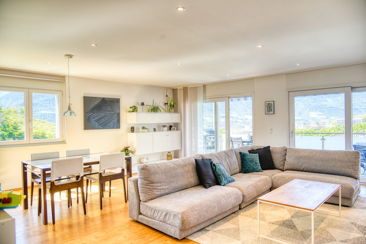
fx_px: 244
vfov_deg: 53.2
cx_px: 183
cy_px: 122
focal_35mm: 24
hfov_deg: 73.7
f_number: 9
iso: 250
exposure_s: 1/320
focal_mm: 24
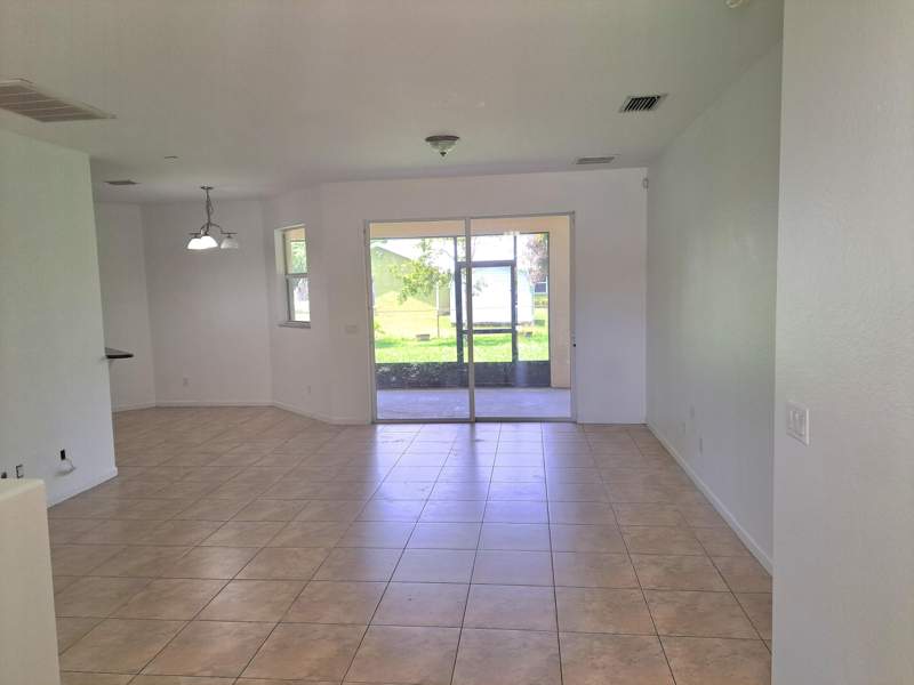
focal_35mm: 24
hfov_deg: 71.6
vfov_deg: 56.8
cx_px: 457
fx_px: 634
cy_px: 342
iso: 50
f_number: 1.8
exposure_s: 1/120
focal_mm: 5.23
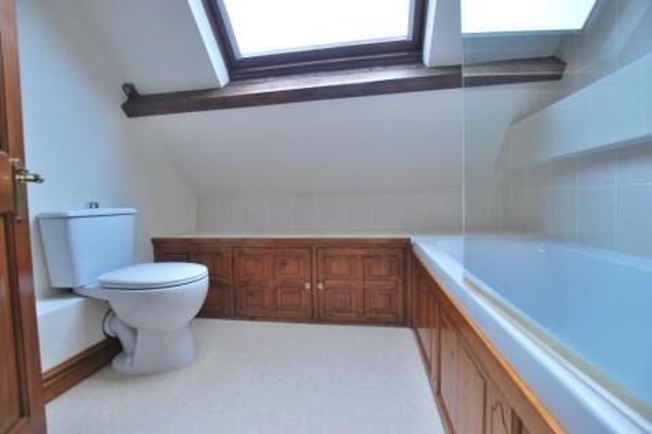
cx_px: 326
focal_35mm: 15
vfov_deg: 77.3
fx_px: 272
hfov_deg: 100.4
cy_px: 217
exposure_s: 1/50
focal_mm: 10
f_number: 3.5
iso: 200
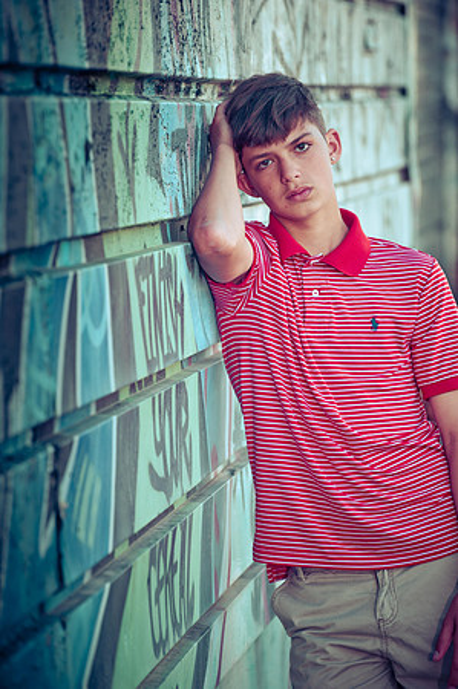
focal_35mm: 200
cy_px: 344
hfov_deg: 6.9
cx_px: 229
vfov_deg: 10.3
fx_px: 3825
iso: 320
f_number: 5.6
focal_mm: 200
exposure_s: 1/200
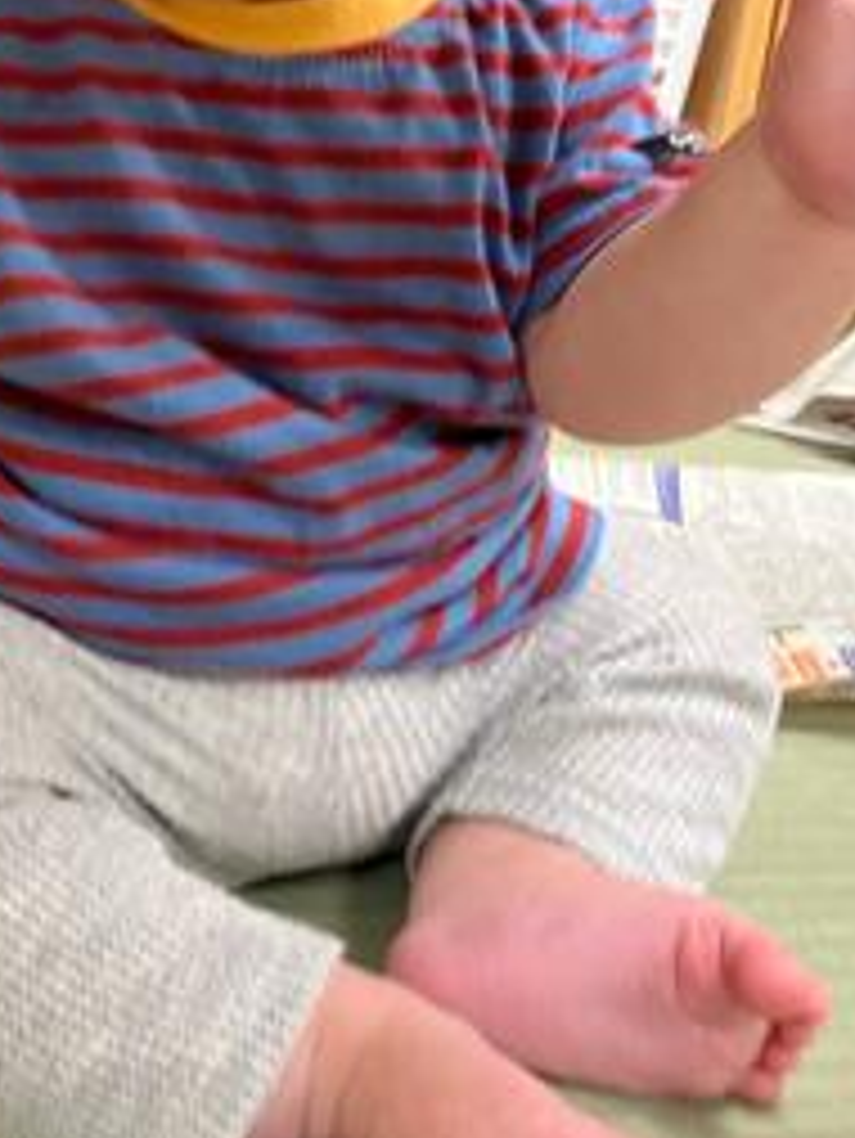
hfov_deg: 24.2
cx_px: 112
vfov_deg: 32.1
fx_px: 1941
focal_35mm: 59
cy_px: 281
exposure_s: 1/60
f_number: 1.8
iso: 100
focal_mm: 3.99
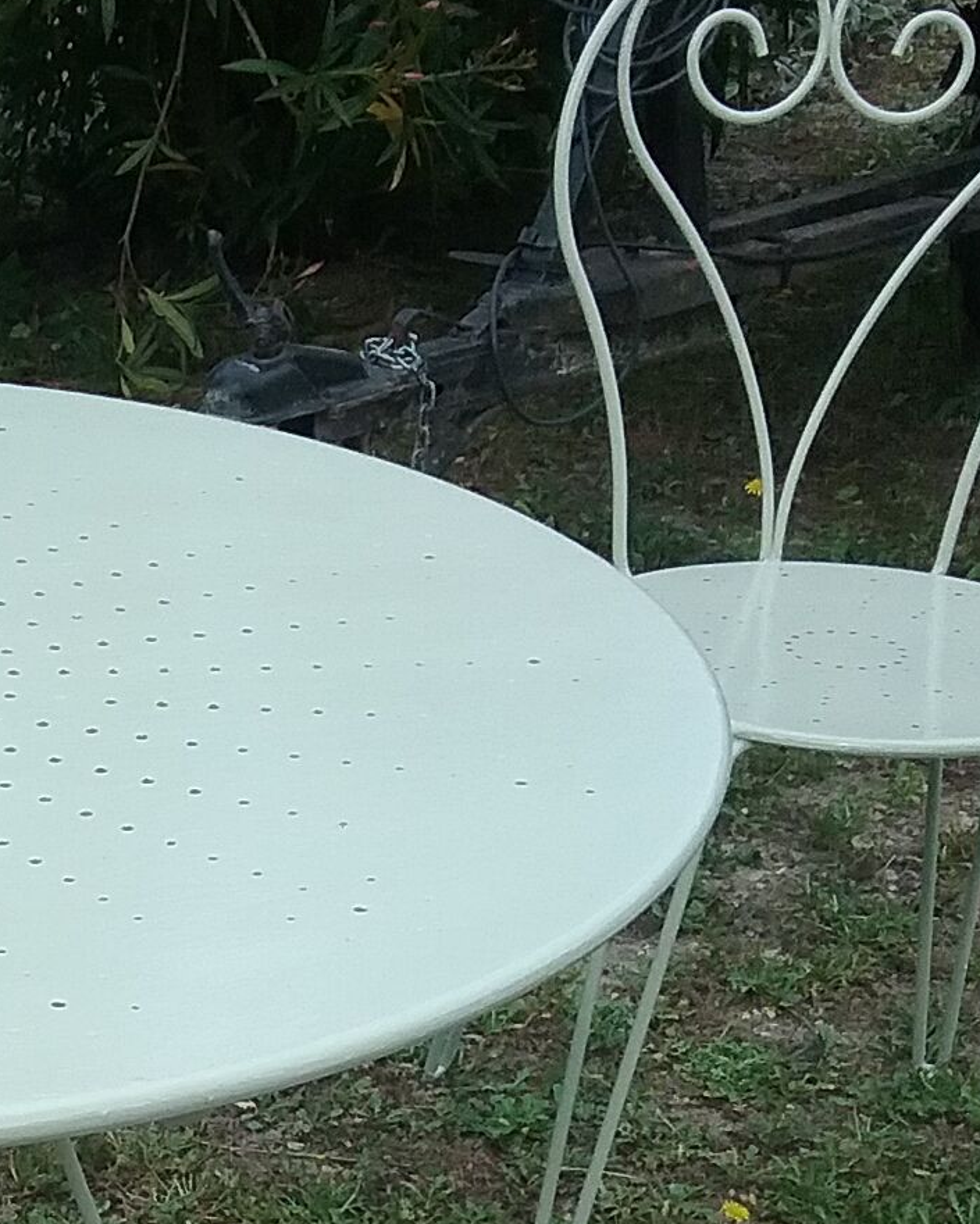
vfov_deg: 20.2
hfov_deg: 16.4
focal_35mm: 89
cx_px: -281
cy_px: 1435
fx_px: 3226
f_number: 2.2
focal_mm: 3.3
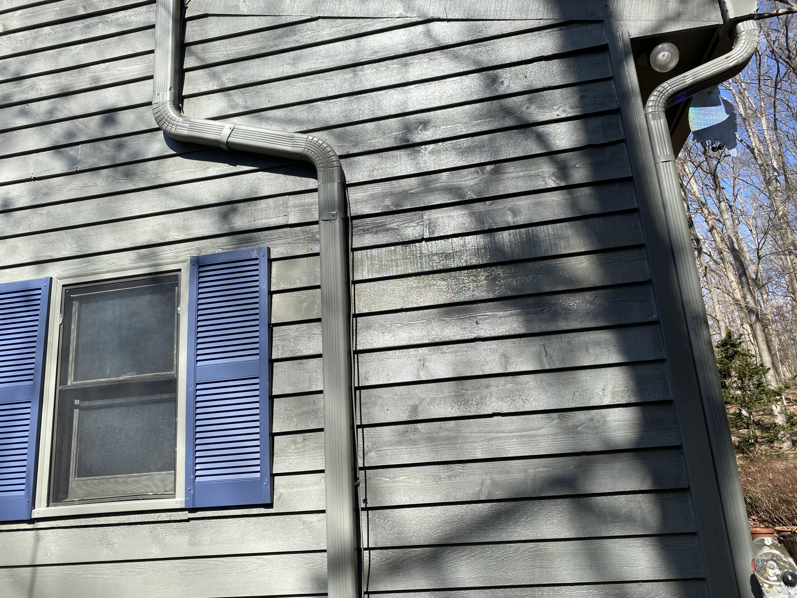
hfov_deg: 67.3
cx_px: 398
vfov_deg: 53.1
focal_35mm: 26
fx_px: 599
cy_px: 299
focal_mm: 4.25
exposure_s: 1/1484
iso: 32
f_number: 1.8
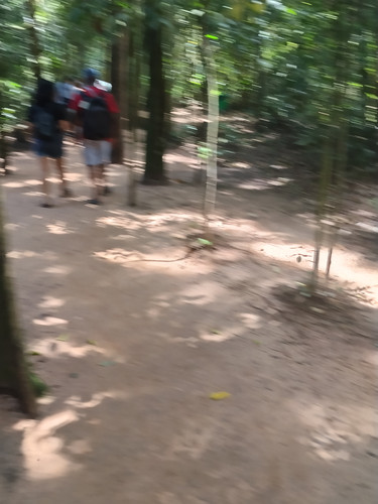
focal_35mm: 29
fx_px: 422
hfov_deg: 48.2
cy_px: 252
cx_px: 189
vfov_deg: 61.7
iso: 80
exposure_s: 1/50
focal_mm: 4.22
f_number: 1.8
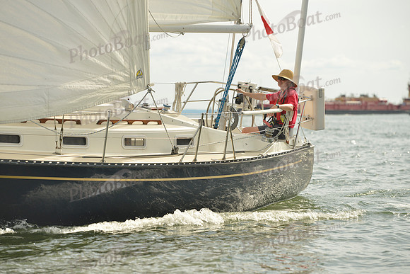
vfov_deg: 9.2
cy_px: 137
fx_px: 1709
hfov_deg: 13.7
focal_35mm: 150
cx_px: 205
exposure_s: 1/1250
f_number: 5
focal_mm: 150
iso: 200
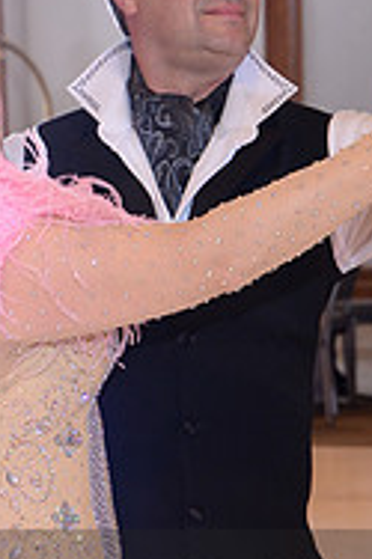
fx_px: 3168
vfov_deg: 10.0
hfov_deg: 6.7
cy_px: 630
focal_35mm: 204
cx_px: 106
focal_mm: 66
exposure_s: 1/200
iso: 1250
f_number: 5.6
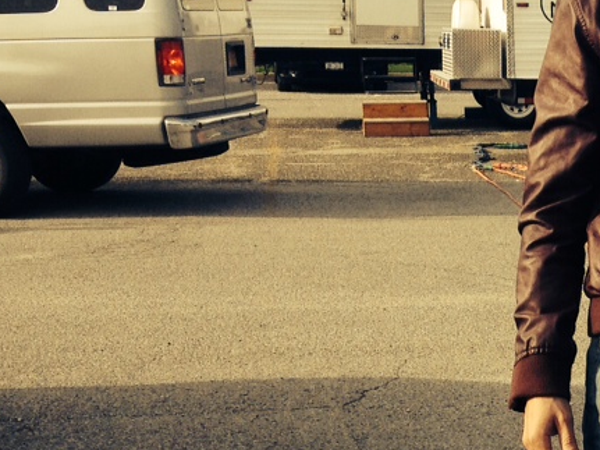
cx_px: 696
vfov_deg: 14.2
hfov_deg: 18.1
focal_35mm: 104
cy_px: 350
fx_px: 1802
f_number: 2.4
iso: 50
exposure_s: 1/824
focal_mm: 4.28
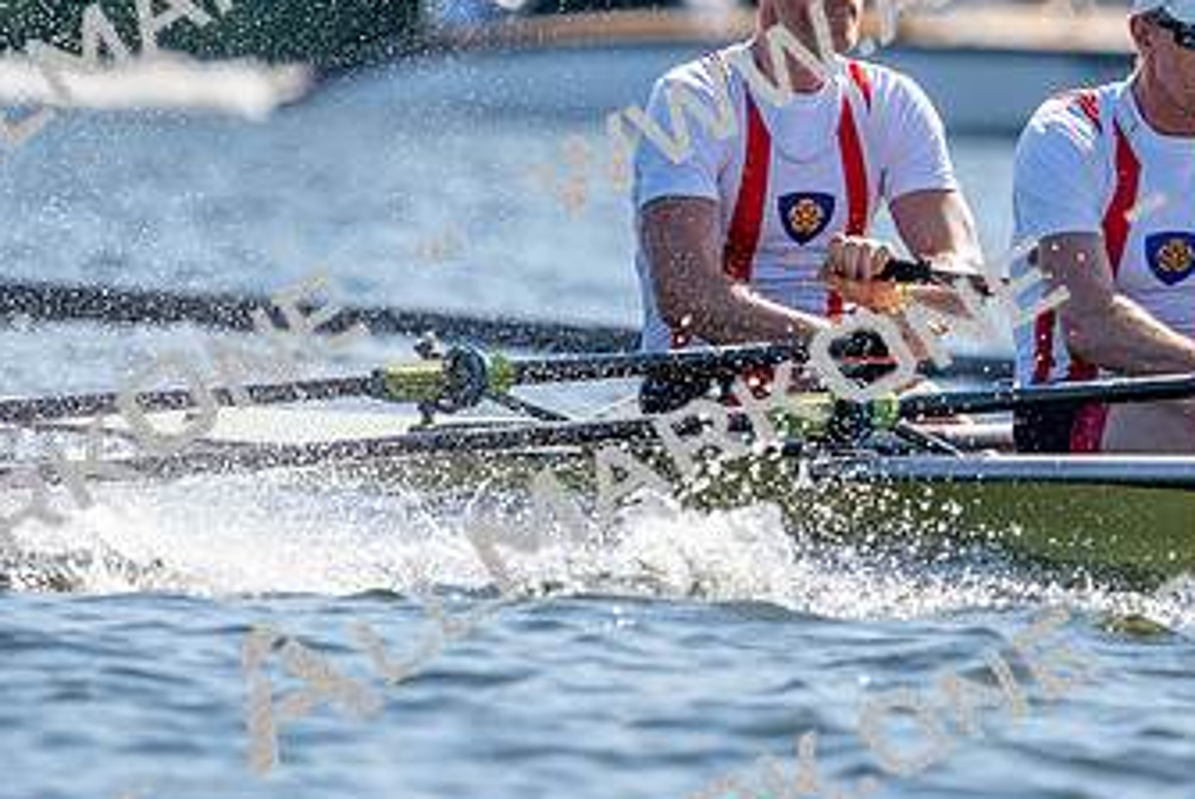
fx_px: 28339
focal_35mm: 853
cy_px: 227
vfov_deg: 1.6
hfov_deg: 2.4
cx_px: 963
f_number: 6.3
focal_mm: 493
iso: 320
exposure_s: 1/1600
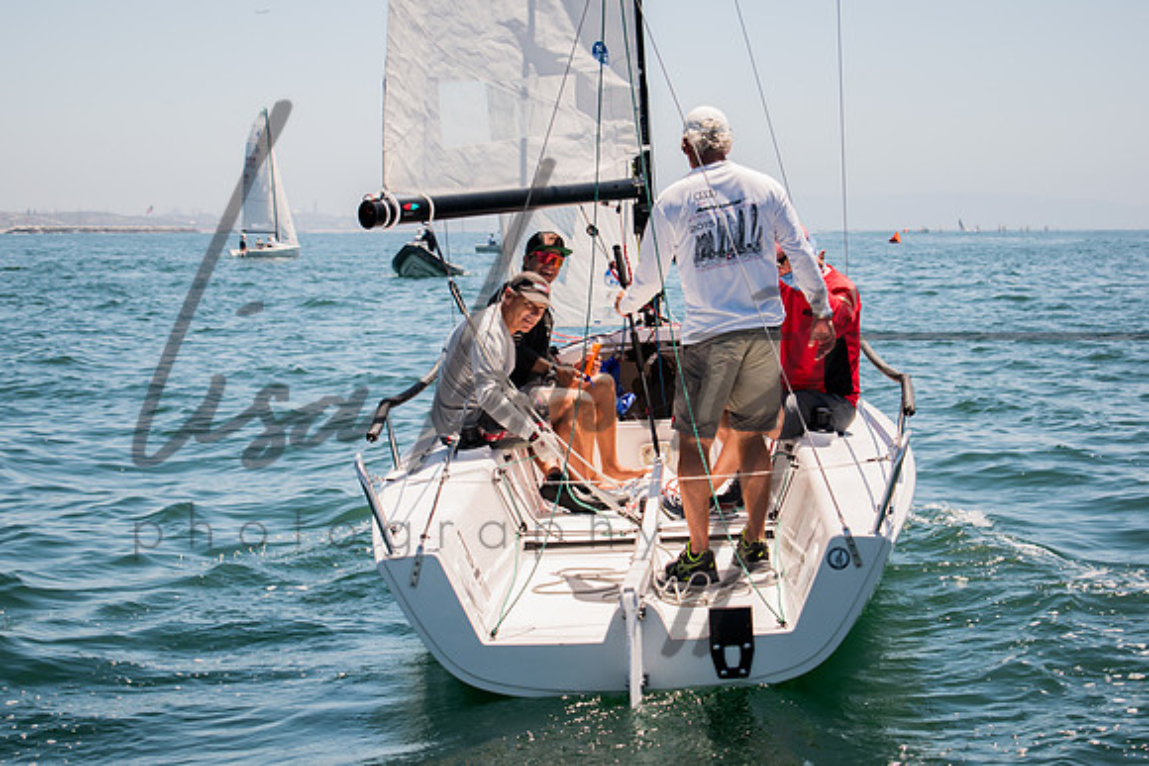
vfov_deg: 18.7
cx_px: 574
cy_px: 383
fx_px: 2332
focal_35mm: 73
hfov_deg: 27.7
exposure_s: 1/200
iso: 100
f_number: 5.3
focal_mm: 46
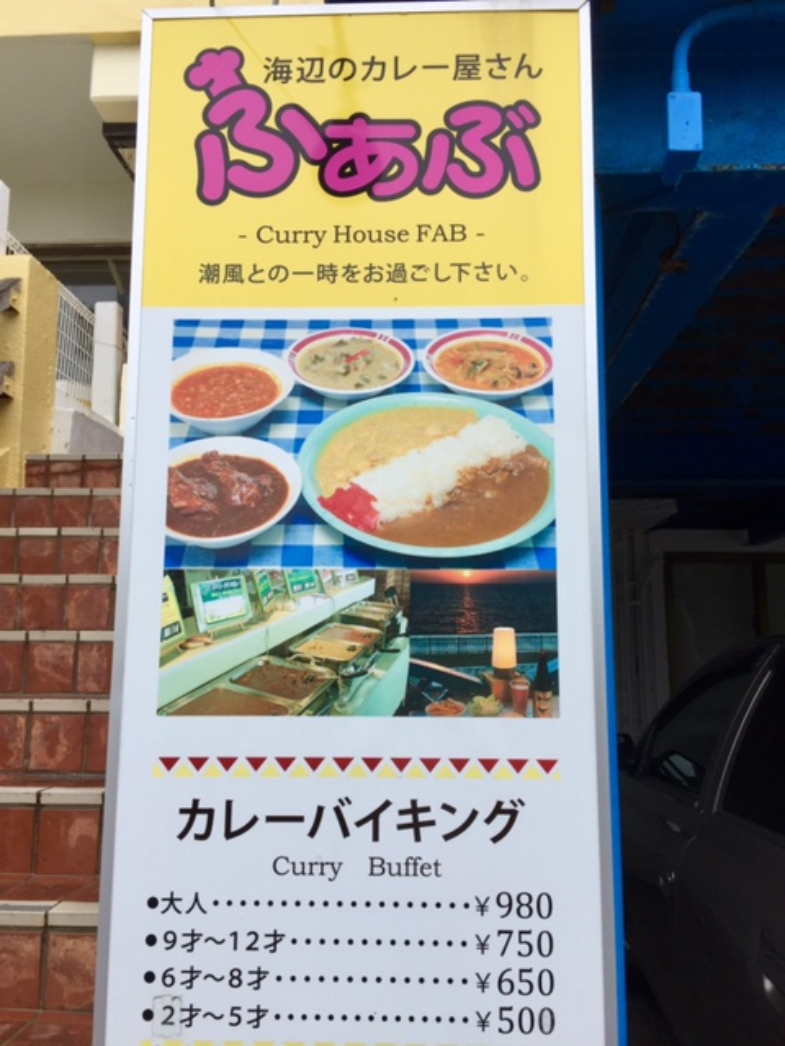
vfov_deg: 61.7
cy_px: 523
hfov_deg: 48.2
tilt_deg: +9.8
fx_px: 877
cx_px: 392
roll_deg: -0.1
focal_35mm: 29
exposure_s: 1/989
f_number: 2.2
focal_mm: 4.15
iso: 32
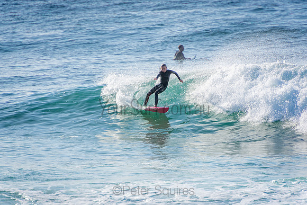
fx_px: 5118
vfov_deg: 2.3
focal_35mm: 600
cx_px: 154
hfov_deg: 3.4
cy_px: 102
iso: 200
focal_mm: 400
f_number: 5.6
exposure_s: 1/2000
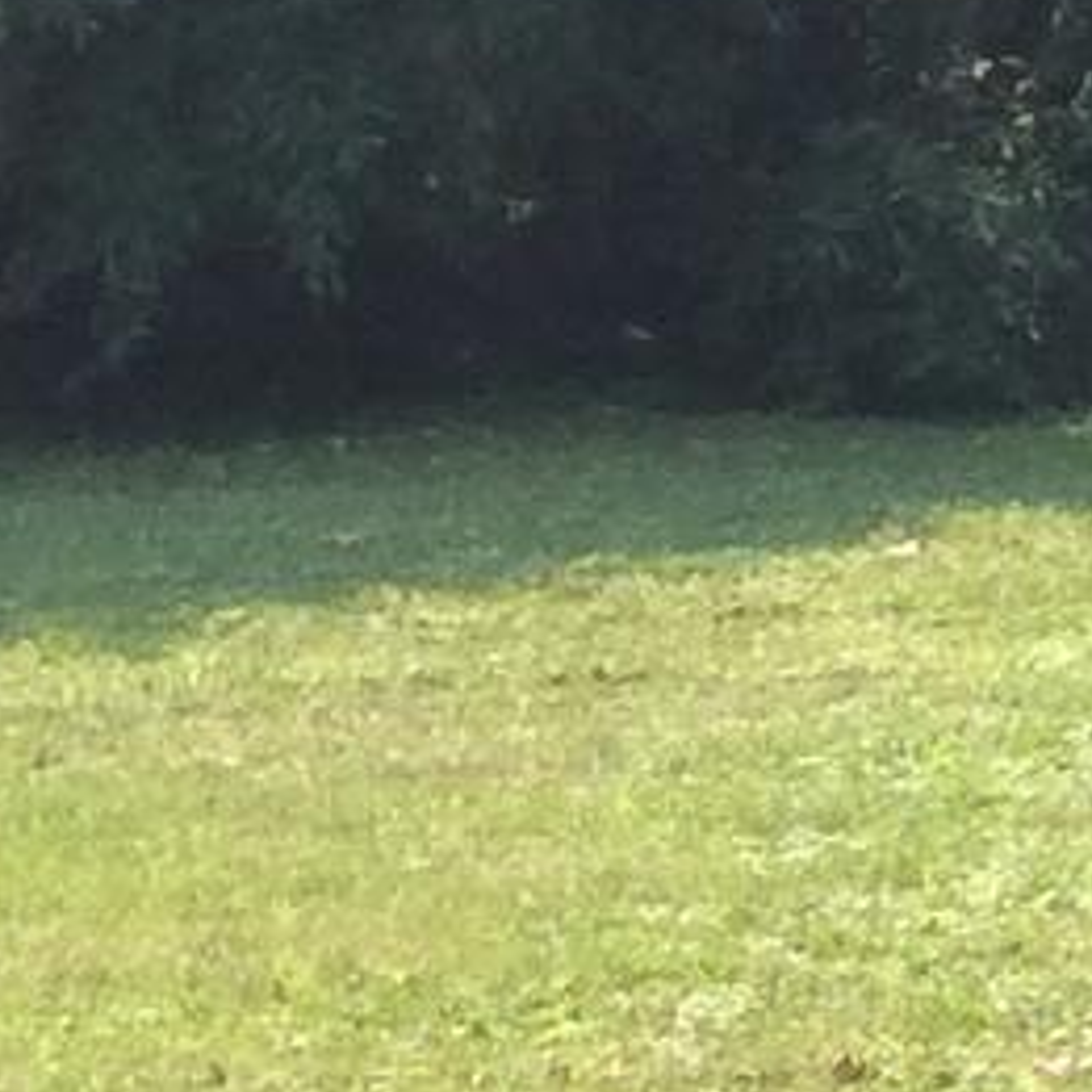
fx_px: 7923
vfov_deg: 7.7
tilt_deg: +2.3
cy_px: -546
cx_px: 2105
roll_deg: +1.9
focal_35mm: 222
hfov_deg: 7.6
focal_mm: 3.3
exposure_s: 1/510
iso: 32
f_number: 2.4
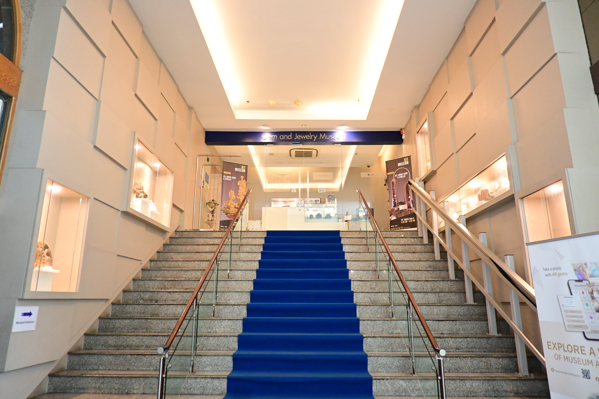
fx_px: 399
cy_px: 200
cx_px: 300
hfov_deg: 73.7
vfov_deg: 53.1
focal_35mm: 24
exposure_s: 1/100
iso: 4000
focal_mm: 16
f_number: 3.5
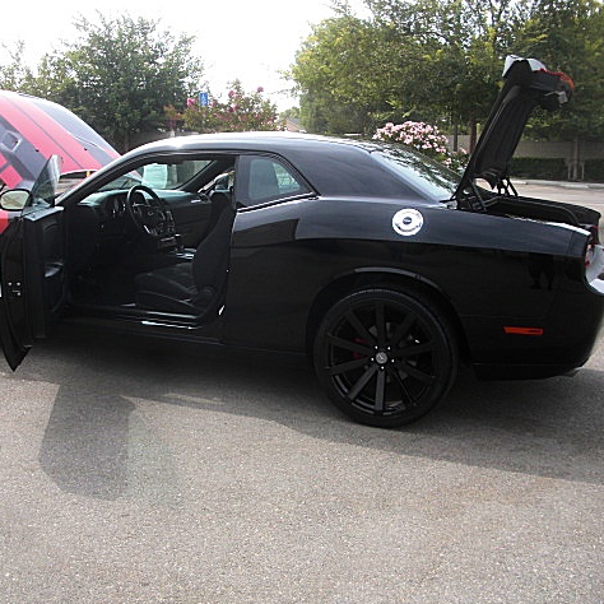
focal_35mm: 43
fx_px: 849
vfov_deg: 39.2
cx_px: 257
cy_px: 305
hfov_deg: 39.1
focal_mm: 6.3
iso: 50
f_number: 2.8
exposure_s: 1/320
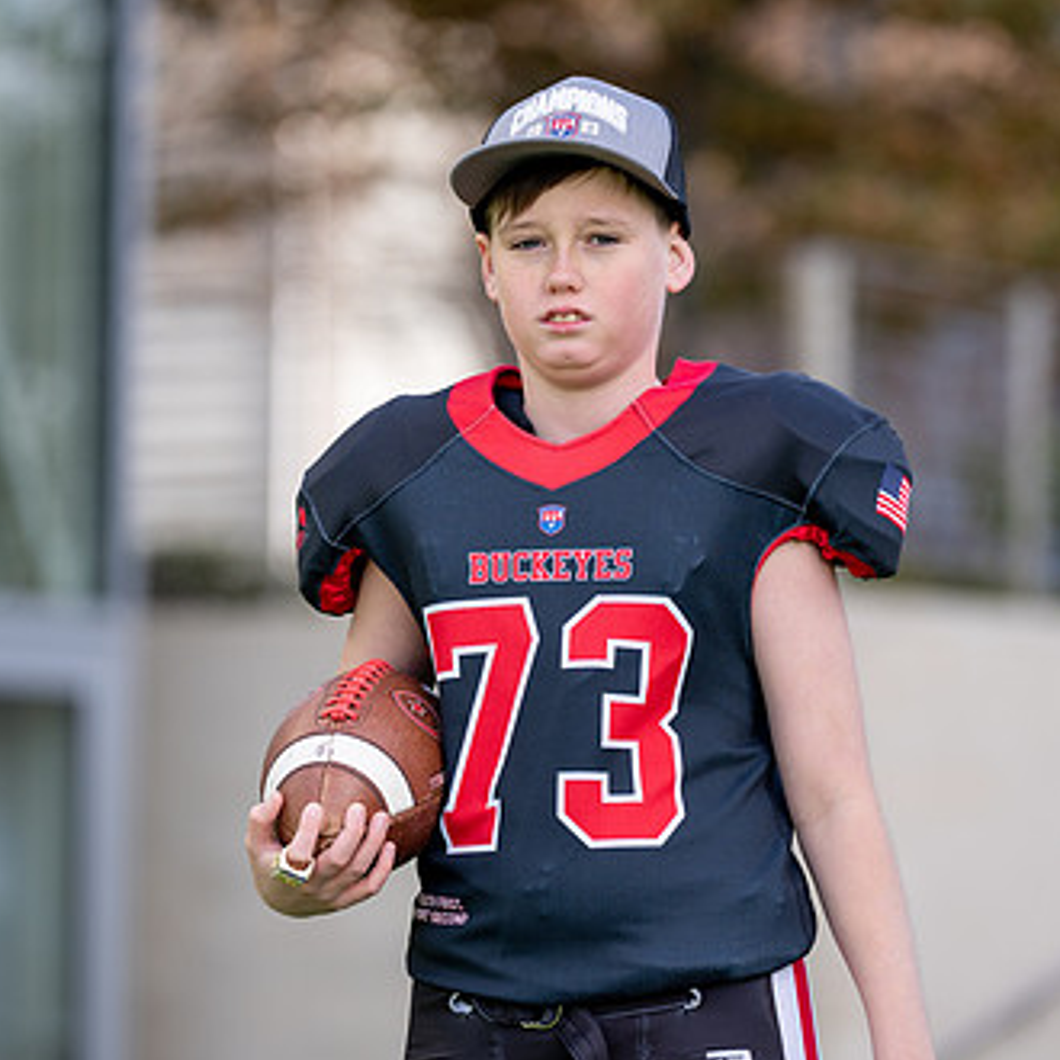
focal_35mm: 258
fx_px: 8938
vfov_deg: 6.8
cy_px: 568
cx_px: 584
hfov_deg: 6.8
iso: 100
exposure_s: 1/500
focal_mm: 158
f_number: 2.8
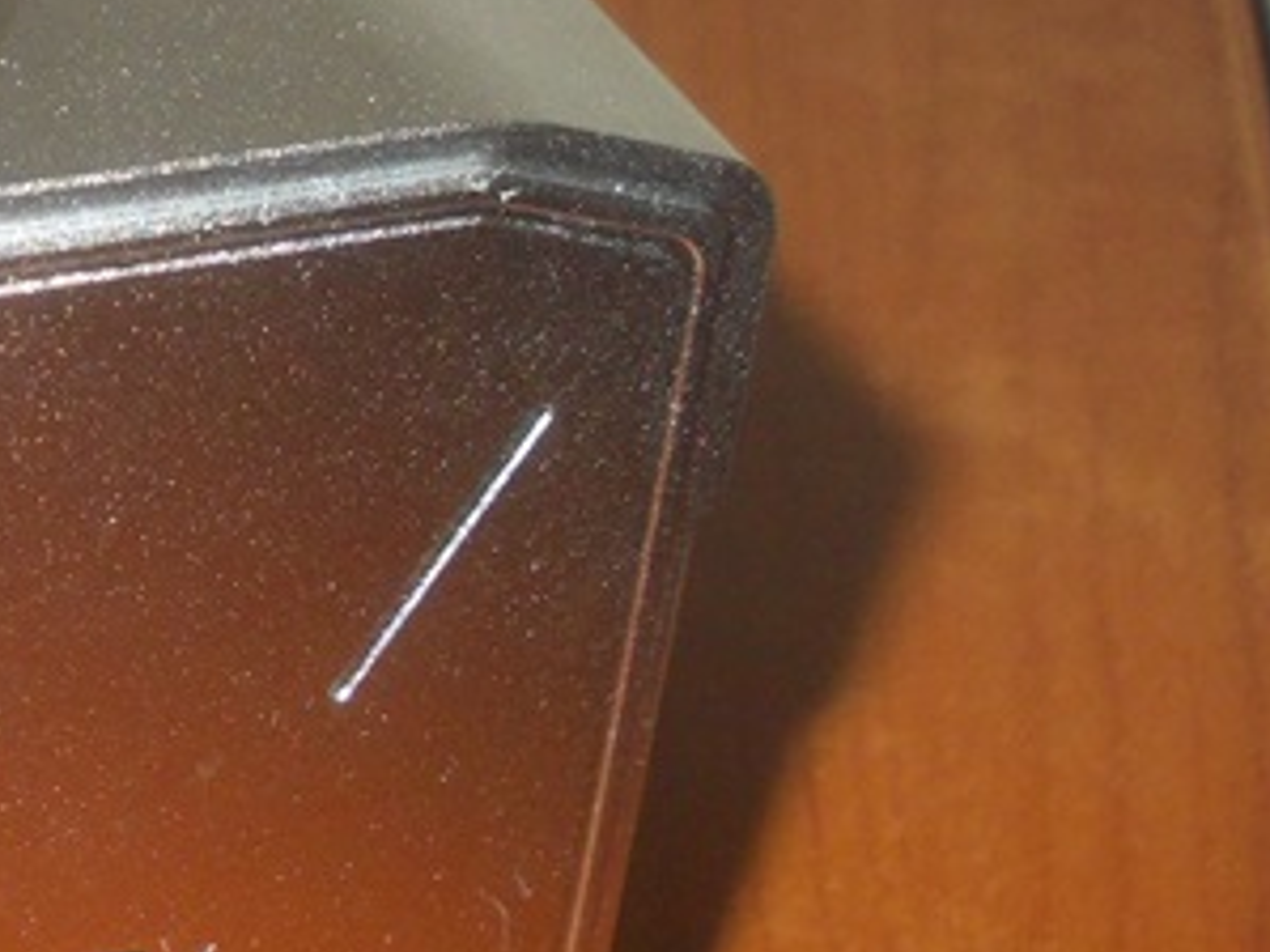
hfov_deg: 16.4
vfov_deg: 12.8
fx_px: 4217
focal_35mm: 115
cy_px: 85
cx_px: -255
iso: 200
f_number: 3.3
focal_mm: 6.1
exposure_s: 1/30
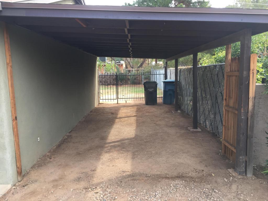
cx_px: 134
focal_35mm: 29
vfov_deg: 48.2
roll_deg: +1.8
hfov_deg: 61.7
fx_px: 225
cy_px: 100
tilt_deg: -8.1
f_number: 2.2
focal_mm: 4.15
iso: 25
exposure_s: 1/120
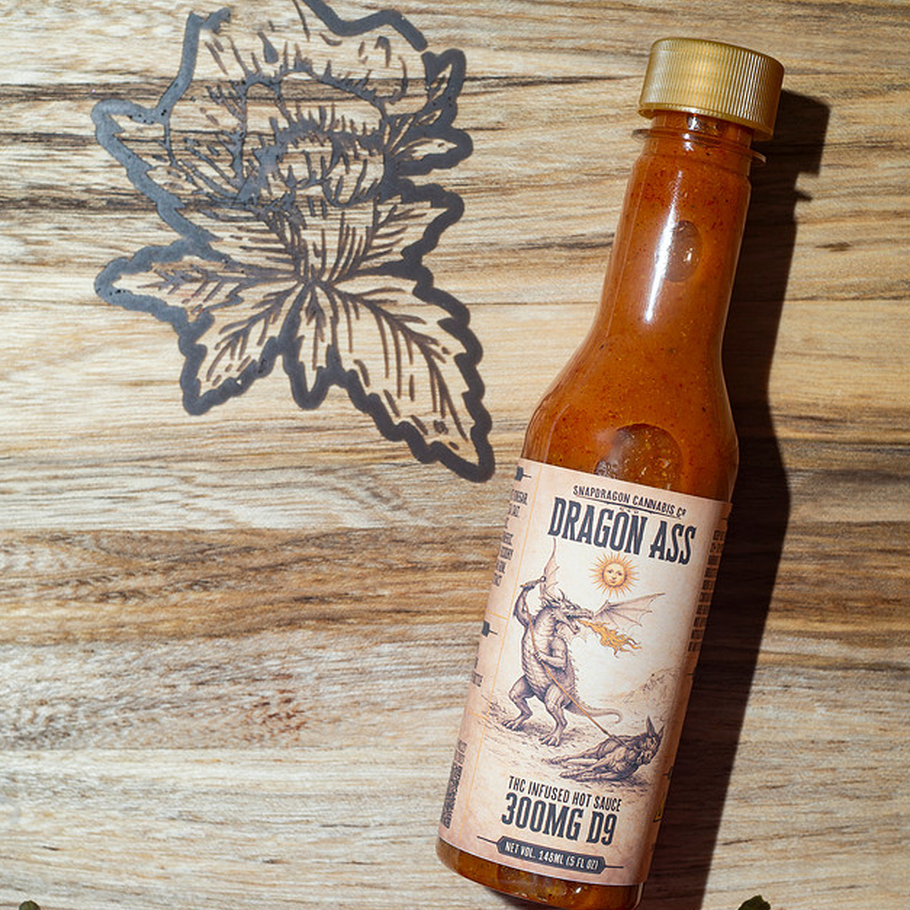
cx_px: 458
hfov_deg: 26.5
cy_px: 604
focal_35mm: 65
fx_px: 1933
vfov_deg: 26.3
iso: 200
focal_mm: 50
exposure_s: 1/60
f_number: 8
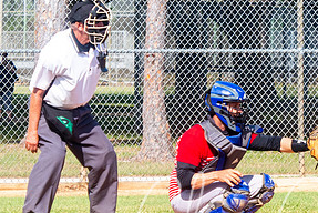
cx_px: 379
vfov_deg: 2.7
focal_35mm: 510
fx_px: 4509
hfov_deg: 4.0
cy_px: 56
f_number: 4.5
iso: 250
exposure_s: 1/1600
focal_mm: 90
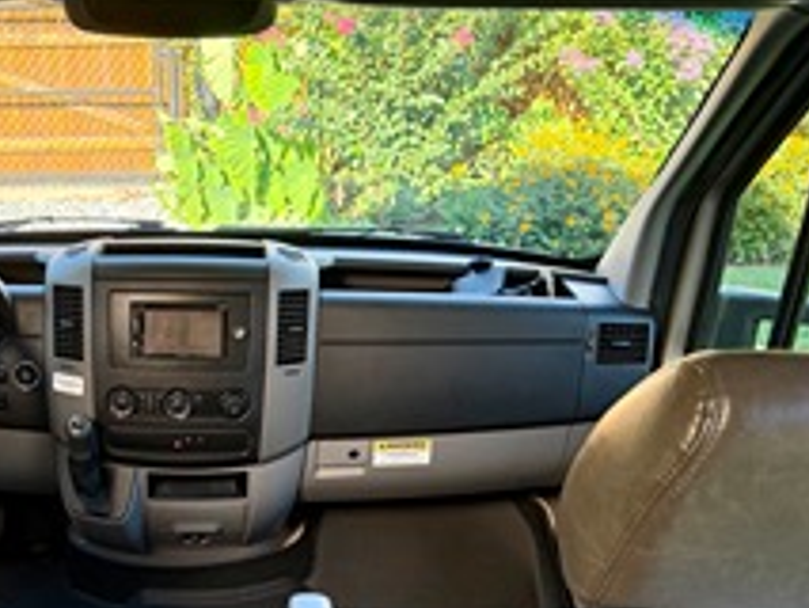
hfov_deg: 40.5
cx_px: 171
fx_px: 1052
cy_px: 460
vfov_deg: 31.6
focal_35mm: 45
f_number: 1.78
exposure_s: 1/383
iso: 100
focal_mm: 6.76
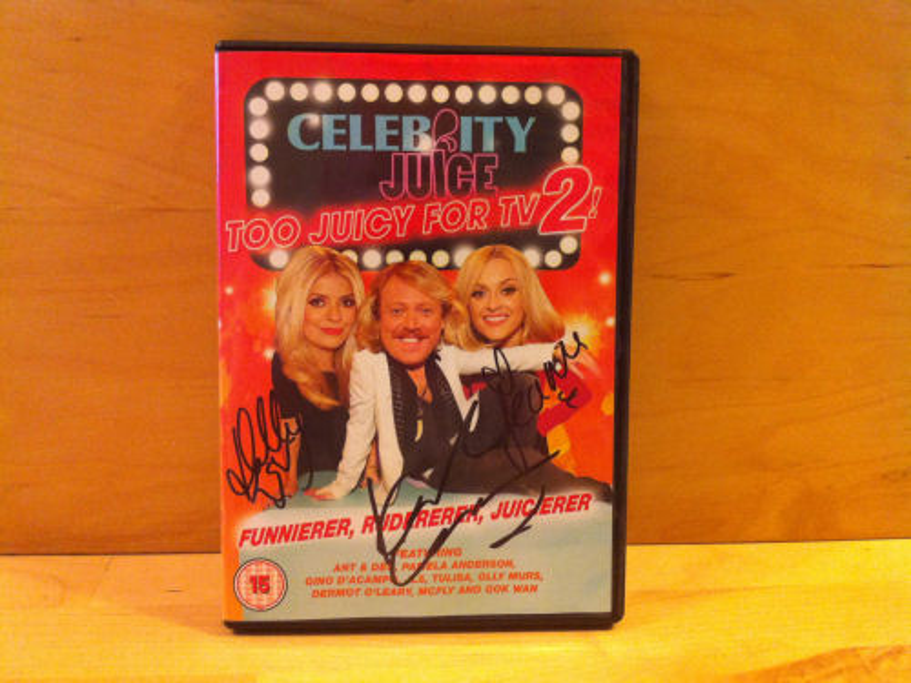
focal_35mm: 35
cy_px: 342
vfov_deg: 40.7
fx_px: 921
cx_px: 456
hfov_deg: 52.6
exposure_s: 1/15
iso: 320
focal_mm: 3.85
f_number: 2.8
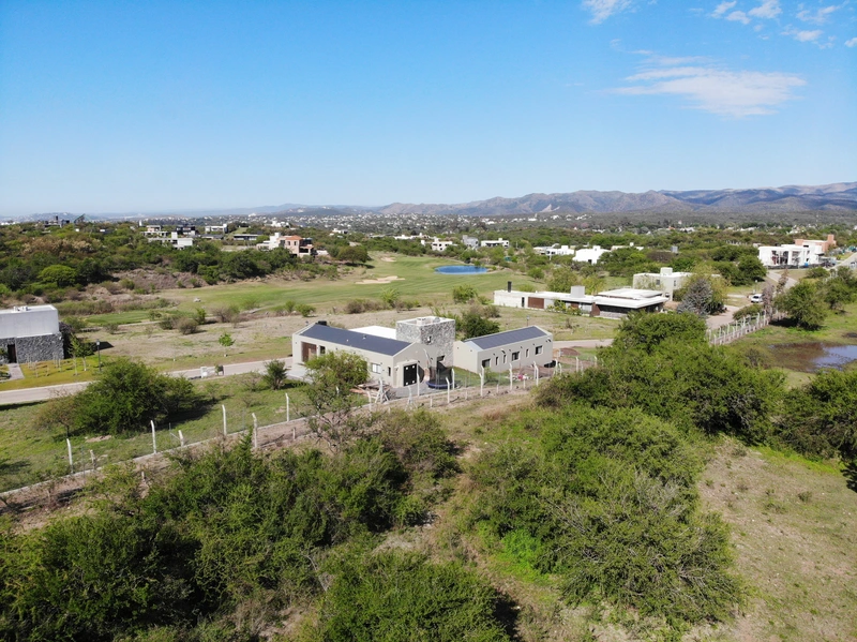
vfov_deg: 56.8
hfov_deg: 71.6
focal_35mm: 24
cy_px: 321
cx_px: 428
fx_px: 594
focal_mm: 4.5
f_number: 2.8
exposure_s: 1/991
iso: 100
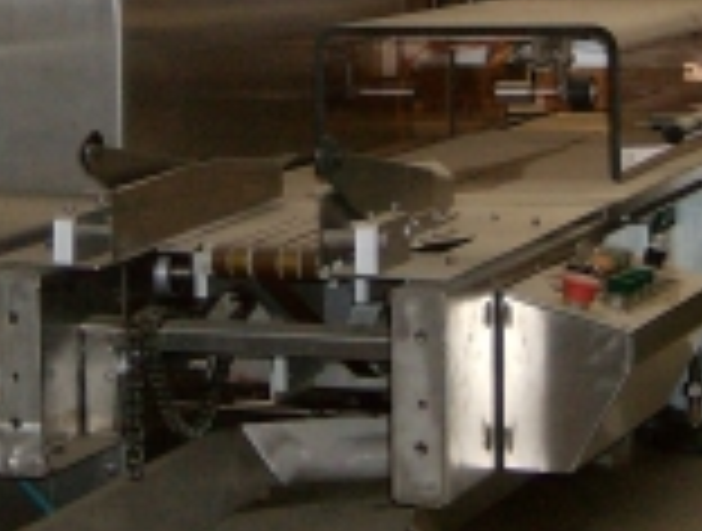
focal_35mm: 151
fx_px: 3072
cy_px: -7
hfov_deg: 13.0
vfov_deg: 9.8
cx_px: 261
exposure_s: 1/82.2
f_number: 3.4
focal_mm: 9.3
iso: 200
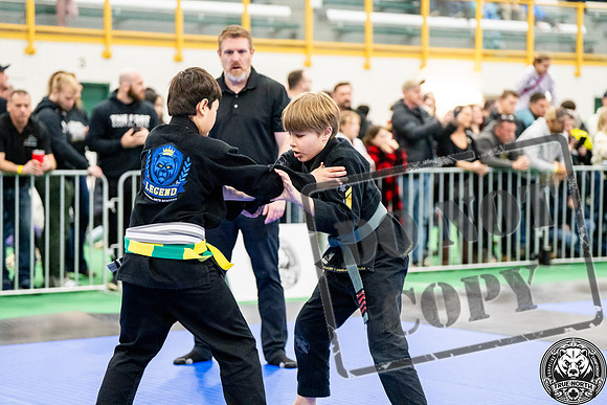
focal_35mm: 92
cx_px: 304
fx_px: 1552
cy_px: 202
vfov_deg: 14.9
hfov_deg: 22.1
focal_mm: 92
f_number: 2.8
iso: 6400
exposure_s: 1/500
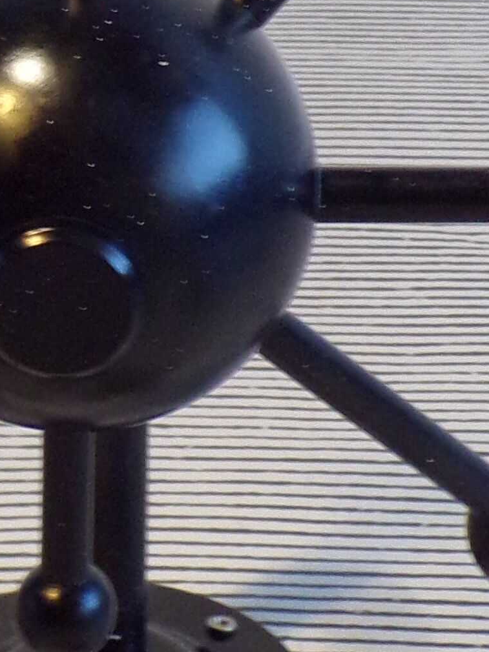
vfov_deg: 13.4
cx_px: 118
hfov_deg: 10.1
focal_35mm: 146
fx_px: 2751
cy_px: 12
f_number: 3.2
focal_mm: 5.8
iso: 269
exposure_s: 1/17
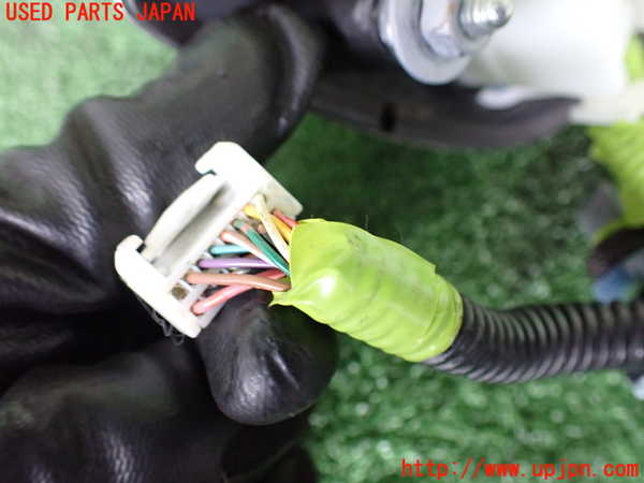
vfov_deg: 46.8
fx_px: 558
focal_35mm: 30
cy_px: 242
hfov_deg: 60.0
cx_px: 322
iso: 800
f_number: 2.3
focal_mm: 5.4
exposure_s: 1/40
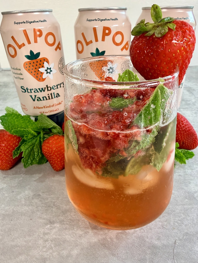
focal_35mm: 24
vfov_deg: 71.6
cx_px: 99
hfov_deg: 56.8
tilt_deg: -29.1
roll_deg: +1.2
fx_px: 183
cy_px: 132
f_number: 2.2
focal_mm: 2.22
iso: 200
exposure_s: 1/60
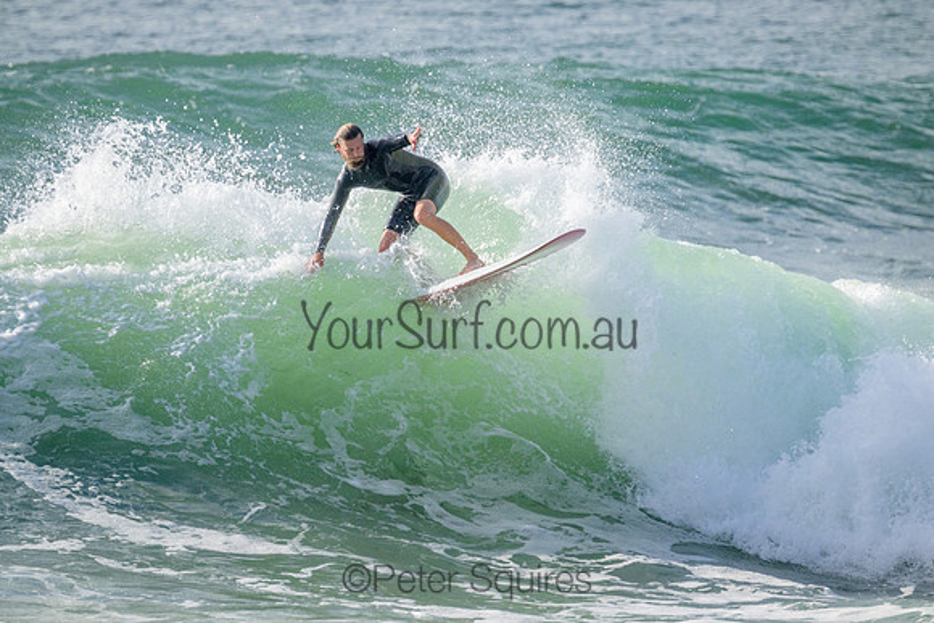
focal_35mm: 800
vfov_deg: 1.7
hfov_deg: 2.6
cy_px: 312
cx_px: 467
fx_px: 20759
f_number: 11
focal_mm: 800
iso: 900
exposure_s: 1/2000
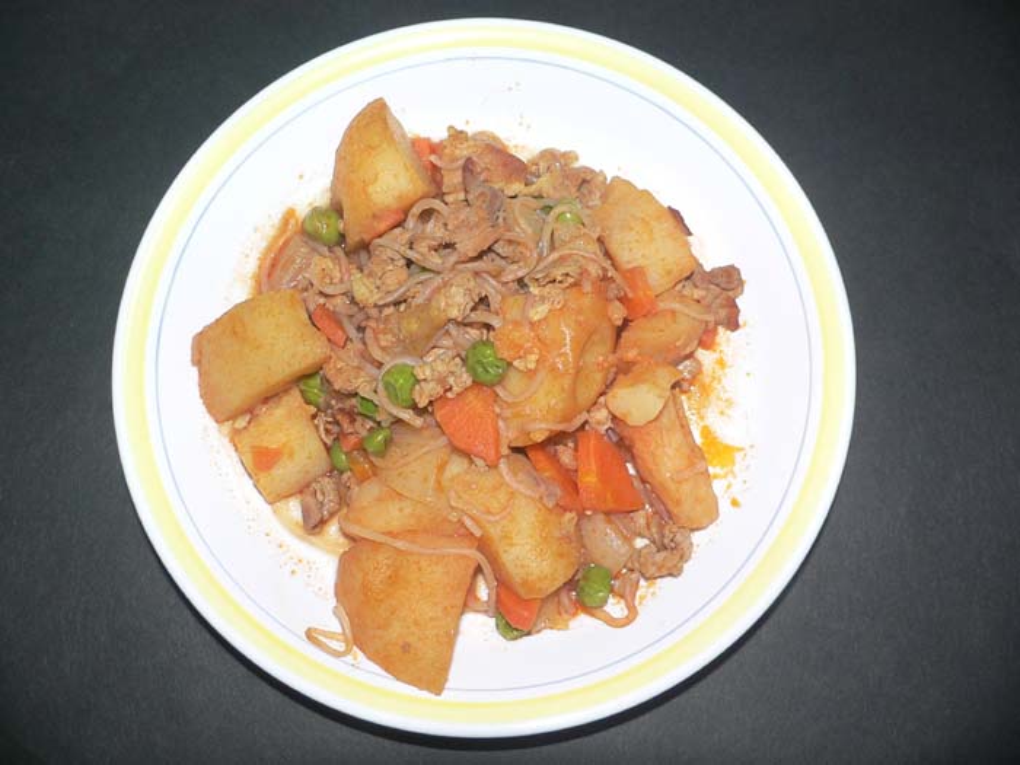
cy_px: 382
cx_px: 510
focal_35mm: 35
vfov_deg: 40.7
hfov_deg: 52.6
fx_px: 1031
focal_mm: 4.6
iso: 100
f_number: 2.8
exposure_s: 1/60
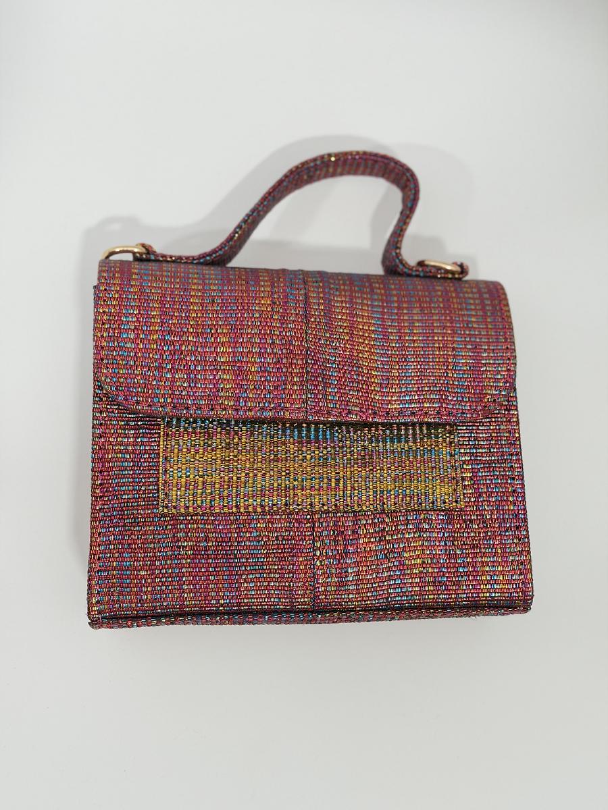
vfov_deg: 39.7
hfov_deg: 30.3
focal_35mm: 48
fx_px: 1124
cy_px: 405
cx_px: 304
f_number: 1.78
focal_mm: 6.76
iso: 200
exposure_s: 1/50
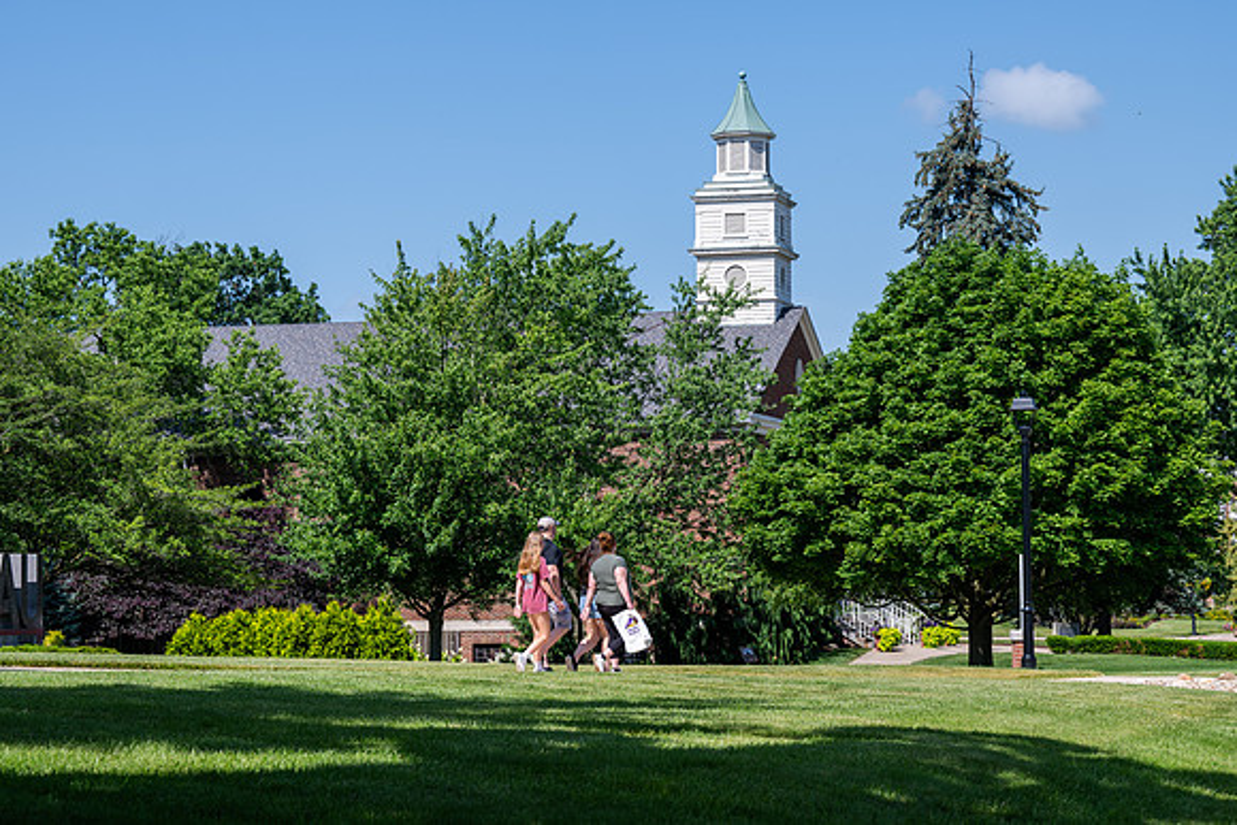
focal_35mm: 87
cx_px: 618
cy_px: 412
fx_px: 2990
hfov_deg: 23.4
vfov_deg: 15.7
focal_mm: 87
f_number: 7.1
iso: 125
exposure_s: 1/320
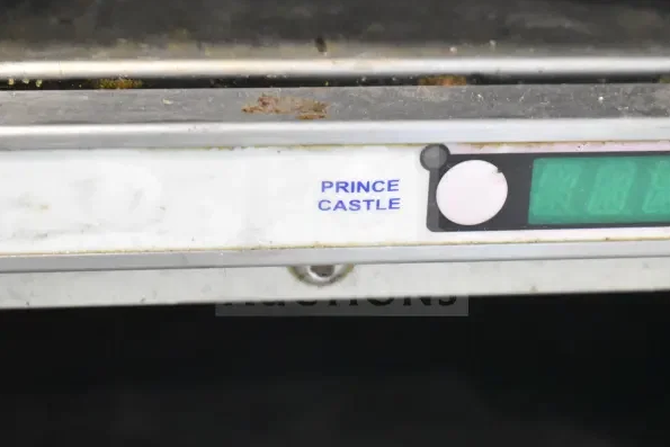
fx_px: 1573
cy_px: 227
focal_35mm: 85
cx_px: 341
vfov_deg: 16.2
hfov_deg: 24.0
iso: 9000
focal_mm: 55
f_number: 5.6
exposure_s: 1/100
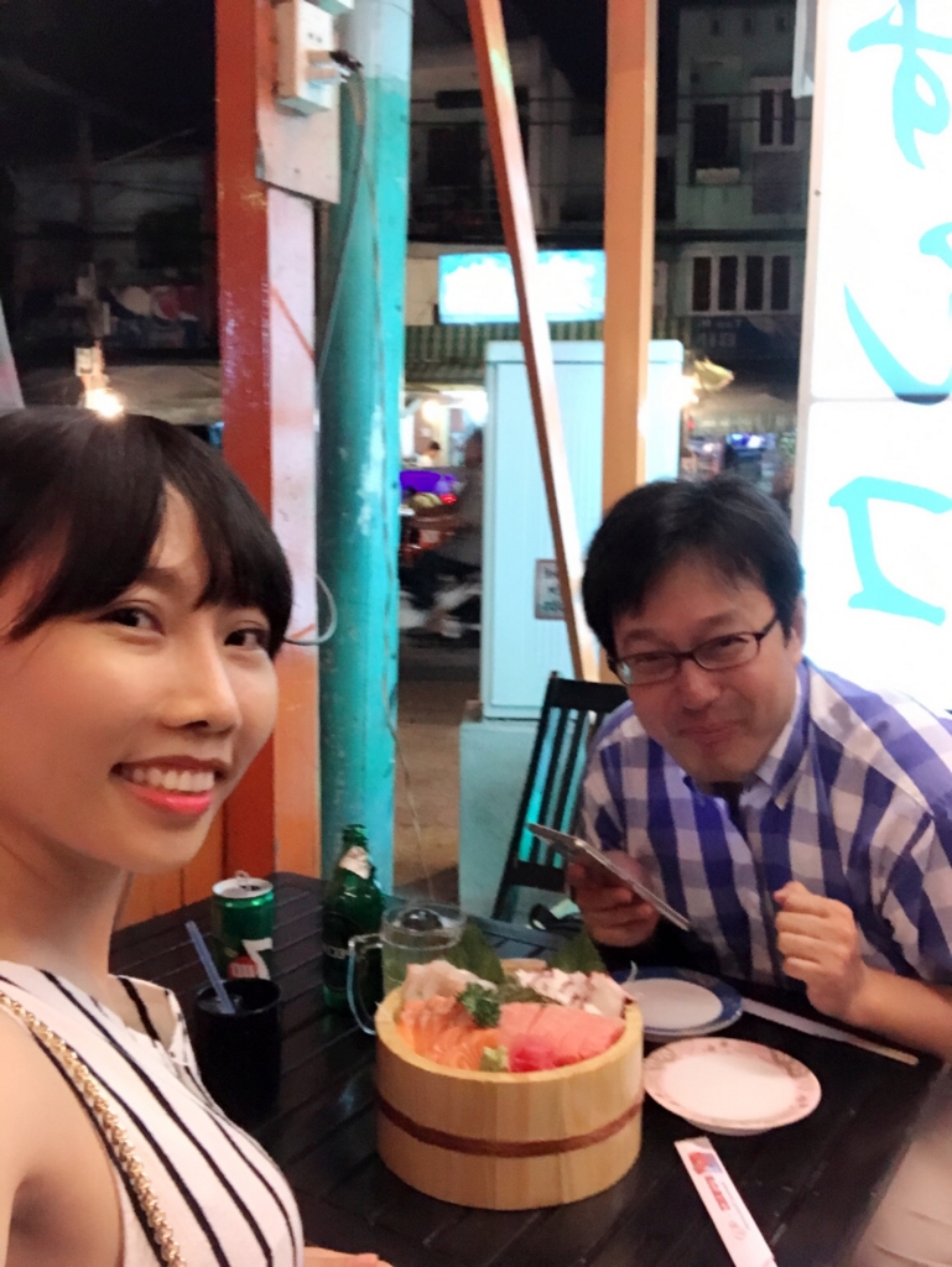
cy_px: 634
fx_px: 1172
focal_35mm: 32
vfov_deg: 56.8
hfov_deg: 44.2
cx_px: 476
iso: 200
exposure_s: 1/25
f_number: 2.2
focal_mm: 2.87
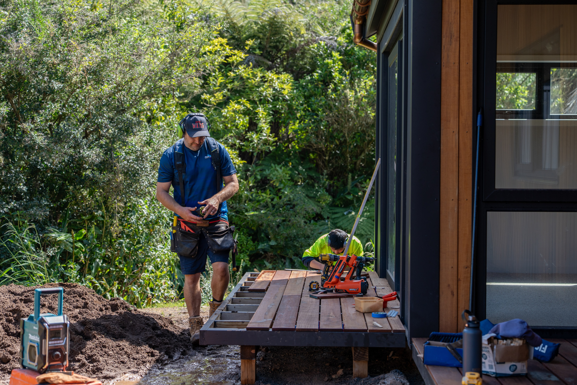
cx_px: 288
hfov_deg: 33.9
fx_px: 946
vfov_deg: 23.0
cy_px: 192
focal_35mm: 59
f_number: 3.2
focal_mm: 59
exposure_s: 1/640
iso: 160
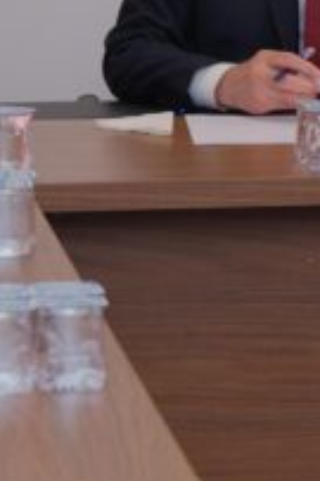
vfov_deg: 7.4
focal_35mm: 276
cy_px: -17
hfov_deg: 4.9
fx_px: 3686
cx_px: 529
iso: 800
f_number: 5.6
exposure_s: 1/100
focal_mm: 52.7
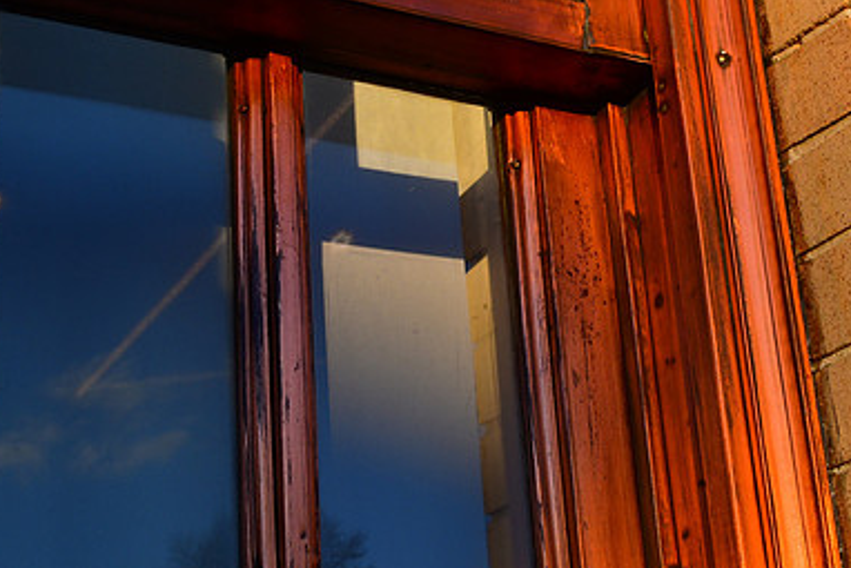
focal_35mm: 79
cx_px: 524
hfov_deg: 25.6
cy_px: 195
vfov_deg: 17.3
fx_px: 1868
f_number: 16
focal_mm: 35
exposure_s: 1/100
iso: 320
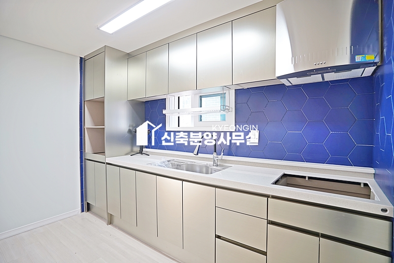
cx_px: 197
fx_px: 186
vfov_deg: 70.4
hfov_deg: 93.3
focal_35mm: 17
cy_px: 132
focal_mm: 17
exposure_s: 1/40
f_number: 4
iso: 250
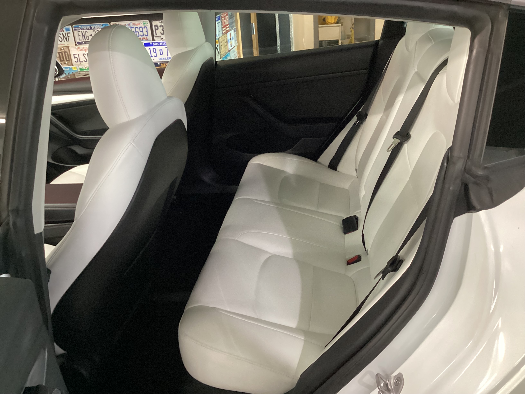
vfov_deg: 45.4
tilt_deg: -26.5
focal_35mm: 31
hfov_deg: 58.4
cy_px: 197
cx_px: 262
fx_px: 470
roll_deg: +4.9
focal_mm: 3.3
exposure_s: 1/25
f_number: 2.4
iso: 400
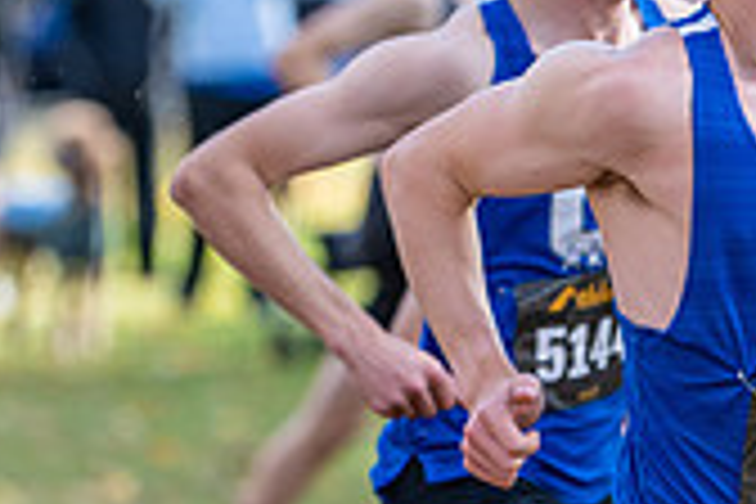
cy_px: 436
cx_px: 448
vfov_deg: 2.4
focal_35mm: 579
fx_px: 12158
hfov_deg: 3.6
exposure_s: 1/1000
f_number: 2.8
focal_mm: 160
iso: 250
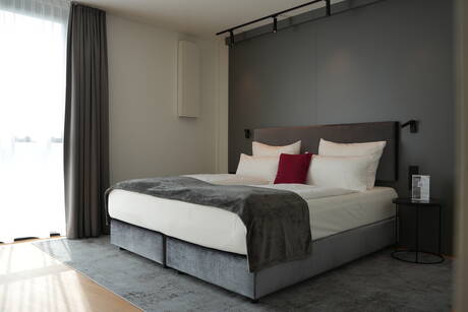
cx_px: 234
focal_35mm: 28
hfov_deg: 65.5
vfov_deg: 46.4
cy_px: 156
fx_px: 364
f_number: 4.5
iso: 100
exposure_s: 1/80
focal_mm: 28
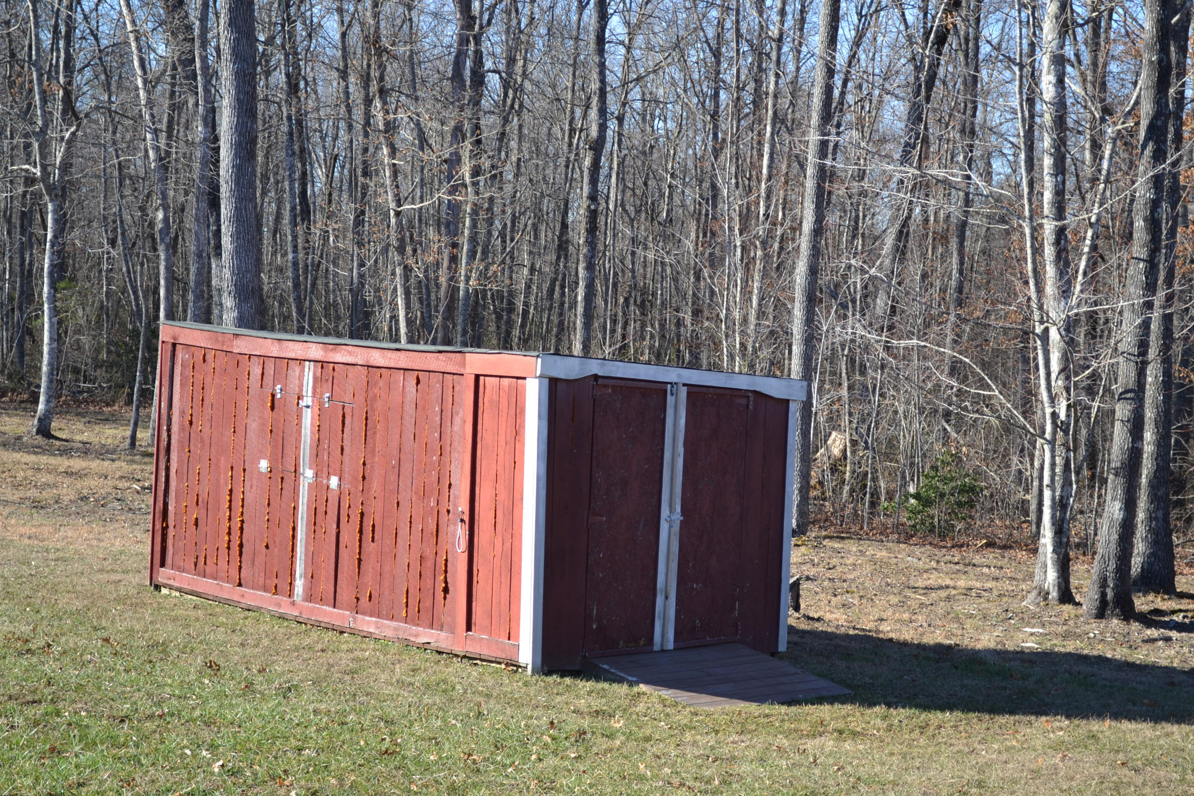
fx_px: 2288
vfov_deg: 19.7
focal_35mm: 69
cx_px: 597
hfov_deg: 29.2
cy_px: 398
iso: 100
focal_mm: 46
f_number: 6.3
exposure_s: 1/160
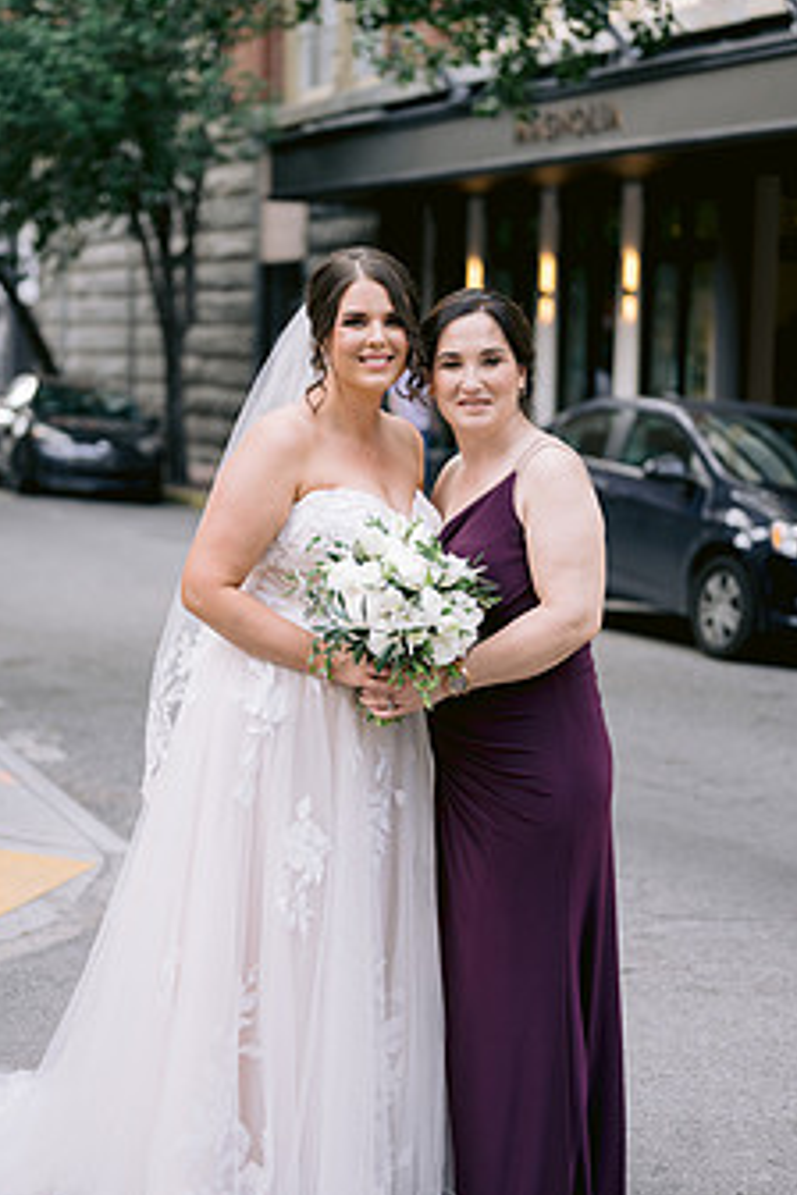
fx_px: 2225
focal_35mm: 67
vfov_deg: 30.1
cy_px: 598
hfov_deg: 20.3
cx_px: 317
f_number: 1.8
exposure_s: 1/500
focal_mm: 50
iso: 160
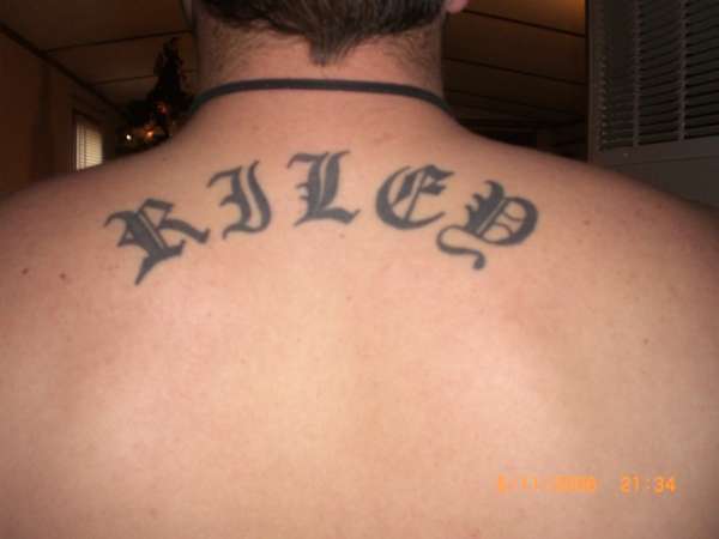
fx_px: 789
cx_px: 360
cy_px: 270
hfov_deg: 49.0
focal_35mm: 38
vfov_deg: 37.7
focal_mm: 6.3
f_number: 3.1
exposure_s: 1/60
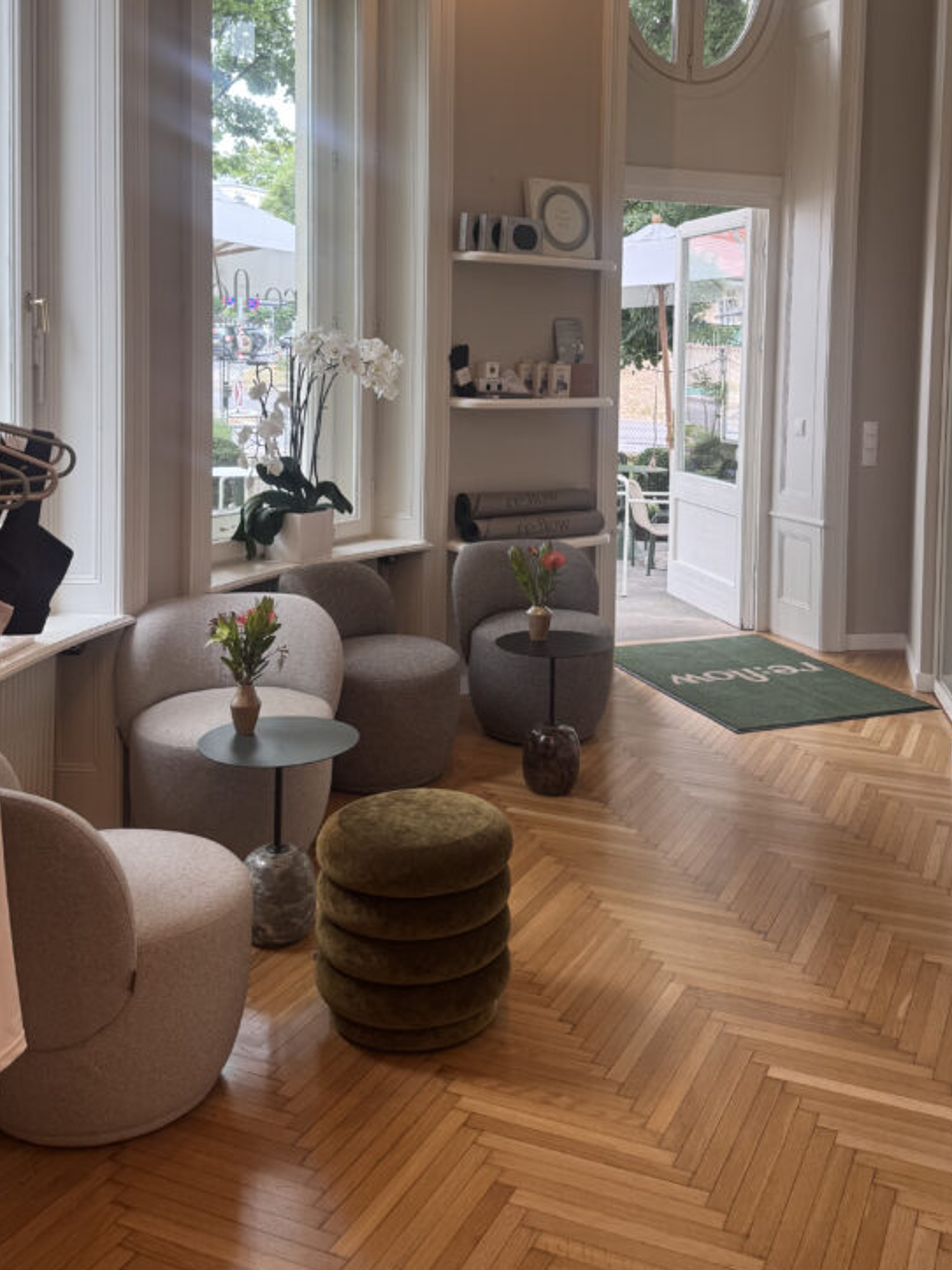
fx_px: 1247
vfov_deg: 52.9
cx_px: 543
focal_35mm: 34
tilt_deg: -2.6
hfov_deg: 41.7
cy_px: 420
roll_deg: -1.5
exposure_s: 1/100
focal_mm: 6.76
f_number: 1.78
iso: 80
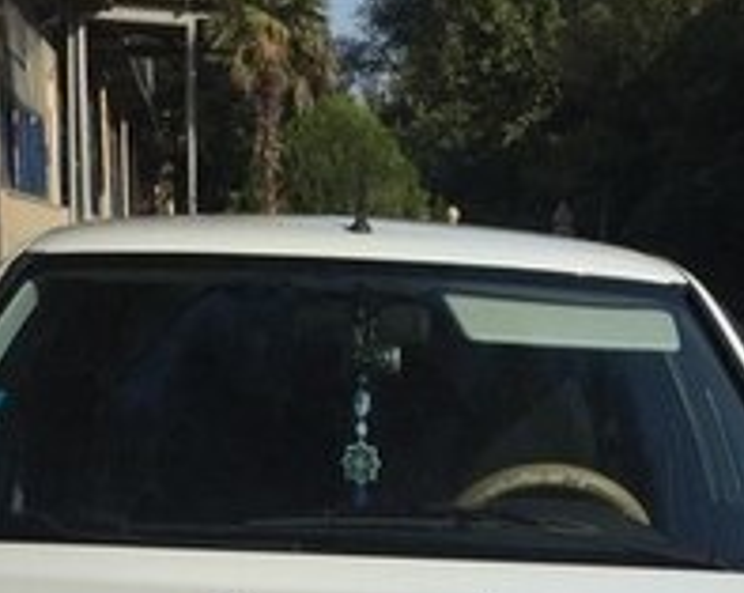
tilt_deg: -17.7
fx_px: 2089
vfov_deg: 14.9
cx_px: 389
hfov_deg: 20.2
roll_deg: -1.8
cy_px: 920
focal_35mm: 95
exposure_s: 1/4405
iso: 32
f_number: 2.2
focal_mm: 4.15
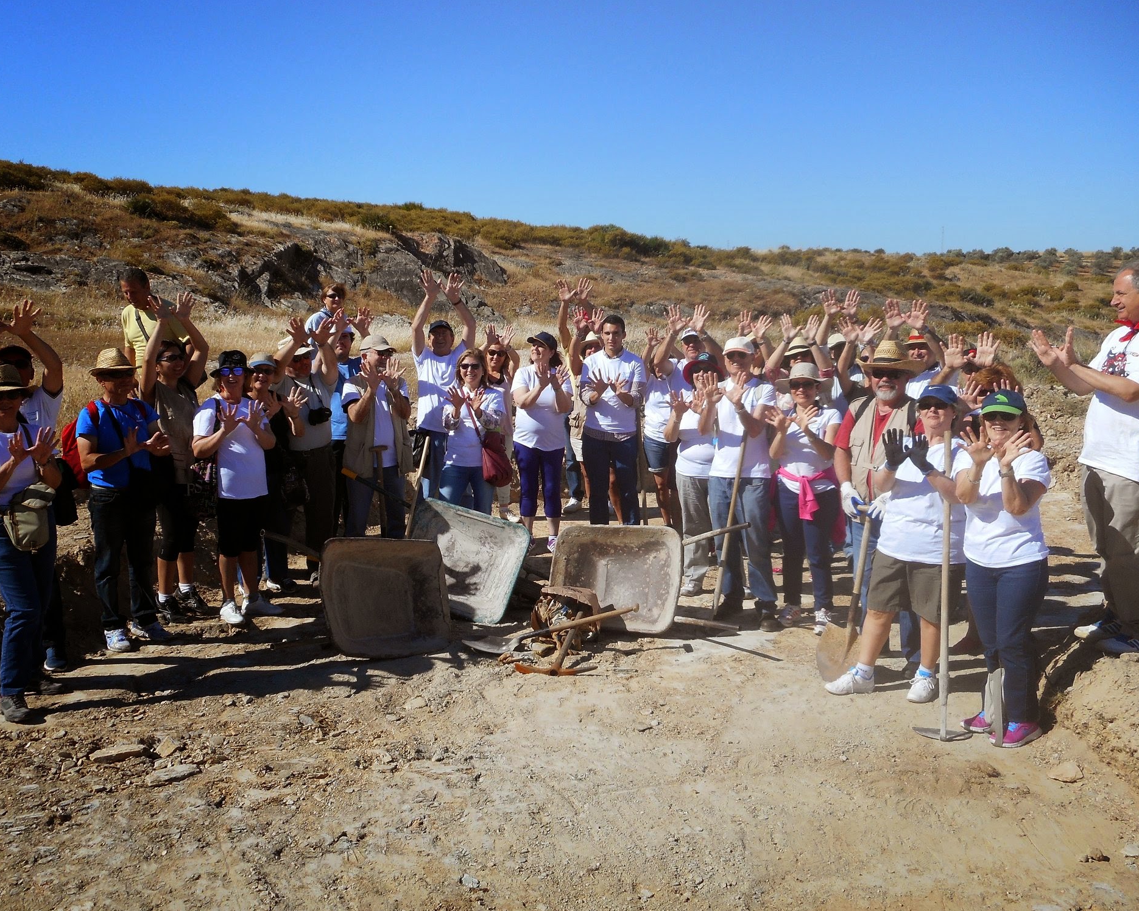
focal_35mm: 31
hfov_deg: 57.1
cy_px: 445
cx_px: 529
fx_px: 1045
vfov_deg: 47.1
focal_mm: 5.2
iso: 80
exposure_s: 1/1000
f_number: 4
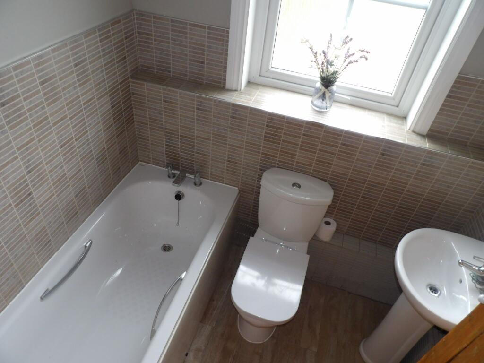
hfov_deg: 71.6
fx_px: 336
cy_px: 182
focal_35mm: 24
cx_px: 242
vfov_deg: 56.8
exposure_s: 1/33
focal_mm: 4.3
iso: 200
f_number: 3.2
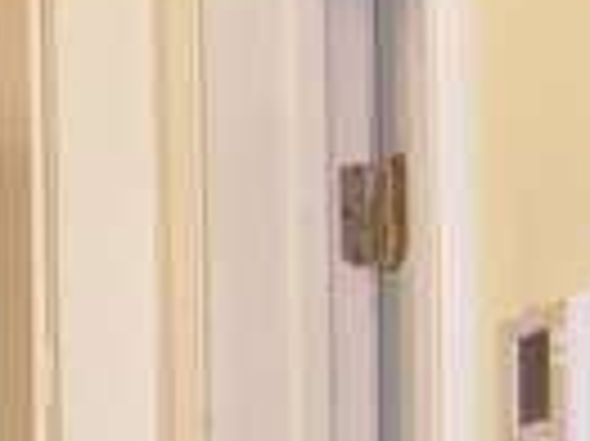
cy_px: 801
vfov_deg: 7.7
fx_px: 3167
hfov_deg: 10.0
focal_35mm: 186
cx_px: -504
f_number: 2.8
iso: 79
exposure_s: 1/36.9
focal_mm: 7.8
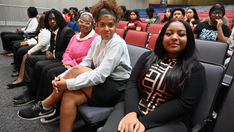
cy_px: 62
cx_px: 117
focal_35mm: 26
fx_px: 161
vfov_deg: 44.4
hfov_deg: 71.9
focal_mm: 24
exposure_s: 1/60
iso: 10000
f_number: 4
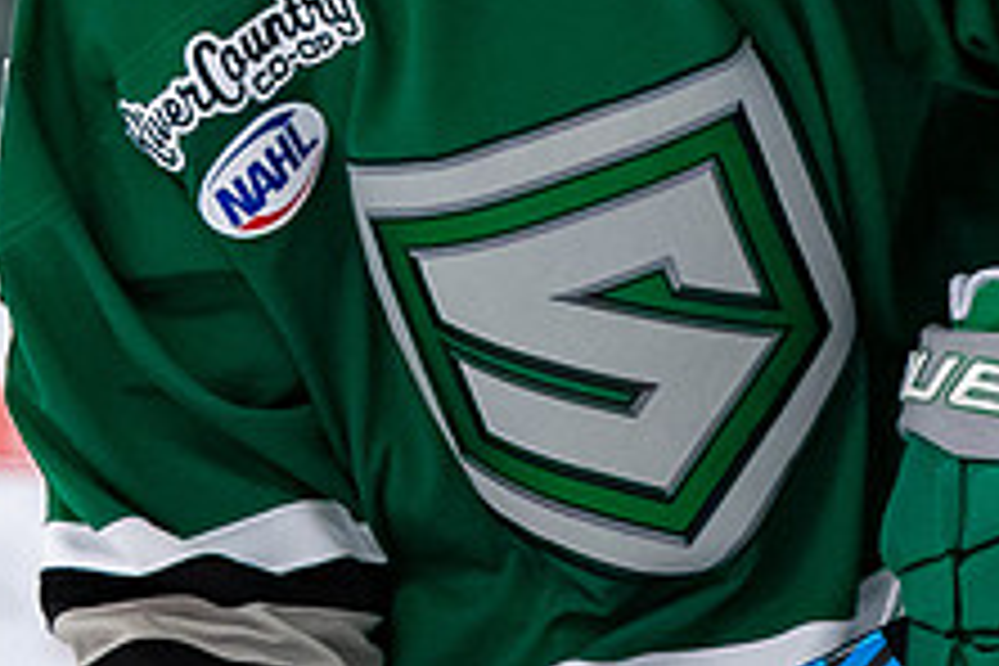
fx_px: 32853
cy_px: -454
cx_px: 320
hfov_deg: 1.7
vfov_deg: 1.2
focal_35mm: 1184
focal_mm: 200
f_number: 2.8
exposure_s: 1/800
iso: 1600
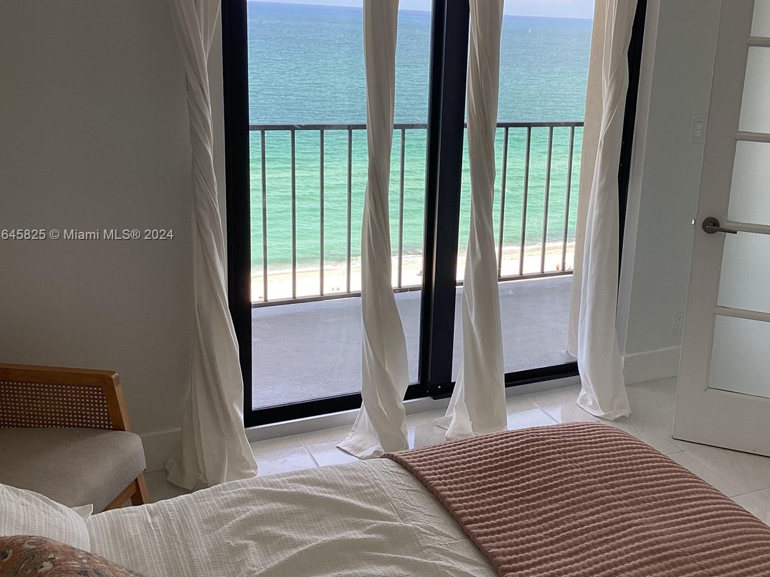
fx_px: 890
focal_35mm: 40
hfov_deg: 46.5
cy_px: 236
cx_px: 472
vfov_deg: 35.9
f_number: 2.4
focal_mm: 3.3
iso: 32
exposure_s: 1/120
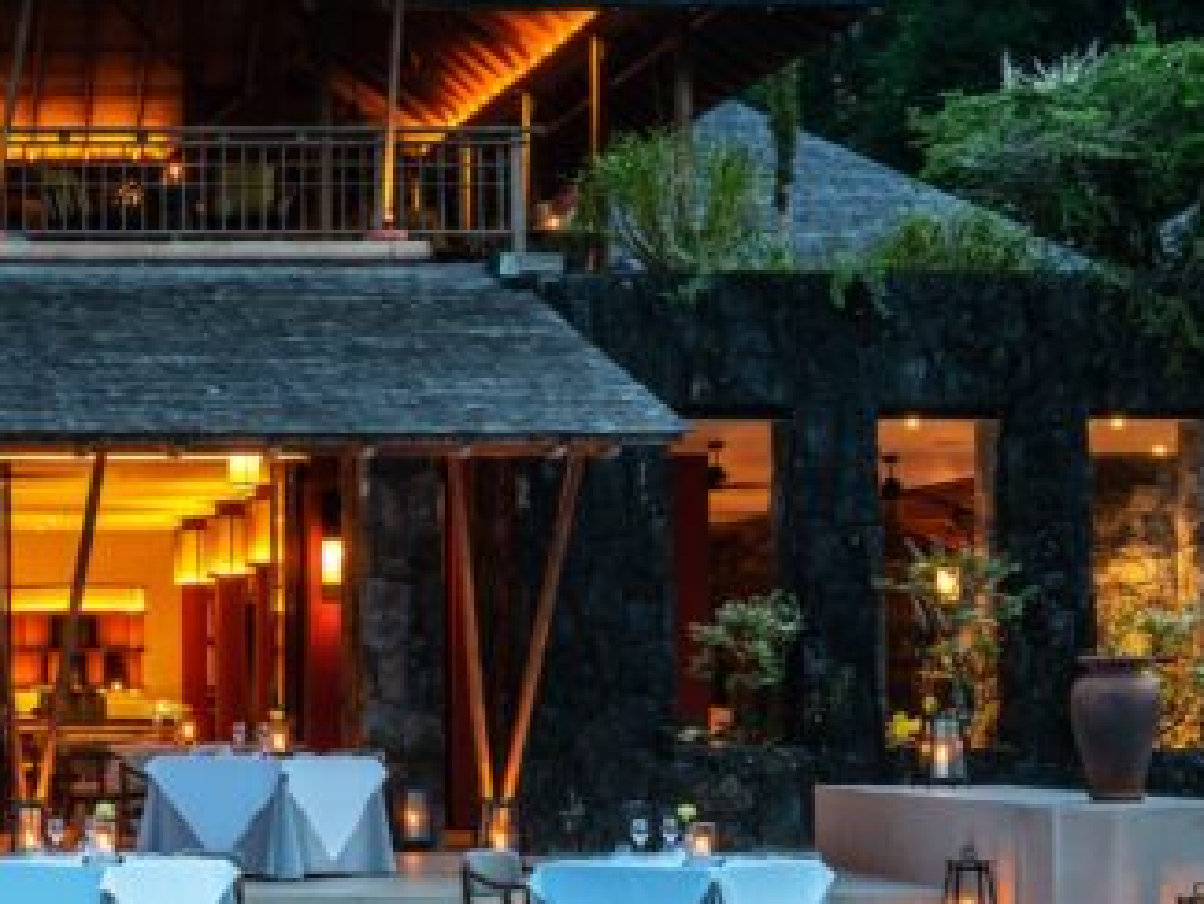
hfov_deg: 17.8
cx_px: -359
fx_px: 3584
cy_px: 724
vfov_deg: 14.3
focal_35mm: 103
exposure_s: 20
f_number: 16
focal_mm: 34
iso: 100
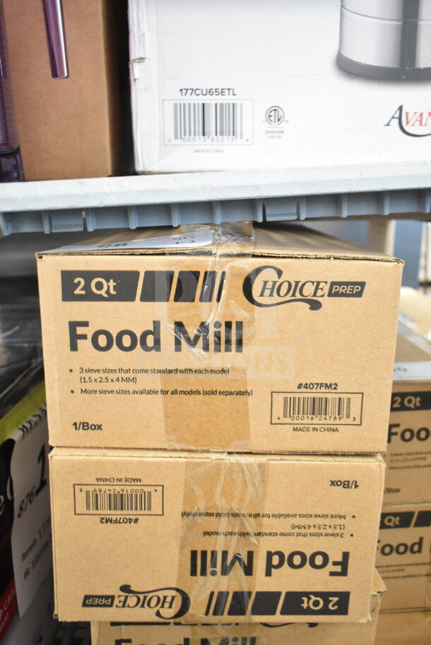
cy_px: 322
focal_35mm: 30
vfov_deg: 61.9
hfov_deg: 43.6
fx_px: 538
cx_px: 216
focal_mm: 20
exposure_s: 1/30
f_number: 3.5
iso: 2000
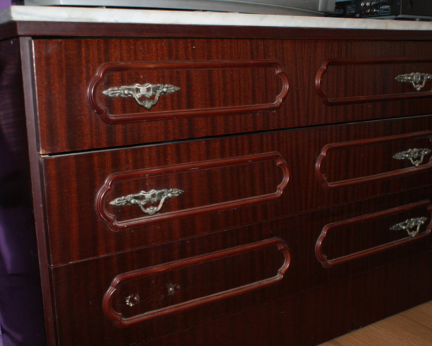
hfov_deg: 42.0
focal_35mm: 44
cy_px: 173
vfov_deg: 34.1
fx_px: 562
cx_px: 232
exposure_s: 1/60
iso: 400
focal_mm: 26
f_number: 5.6
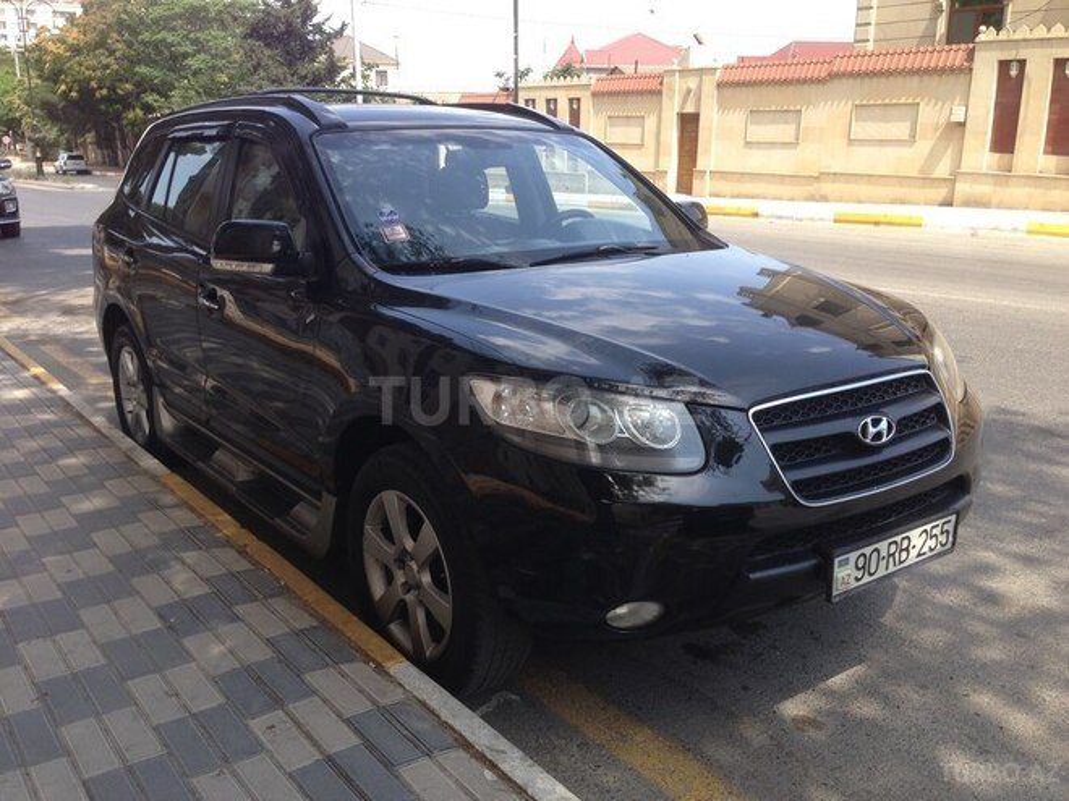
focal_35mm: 33
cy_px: 400
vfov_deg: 42.9
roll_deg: +0.1
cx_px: 534
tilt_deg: -15.2
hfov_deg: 55.4
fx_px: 1019
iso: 50
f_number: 2.4
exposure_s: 1/502
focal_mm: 4.12
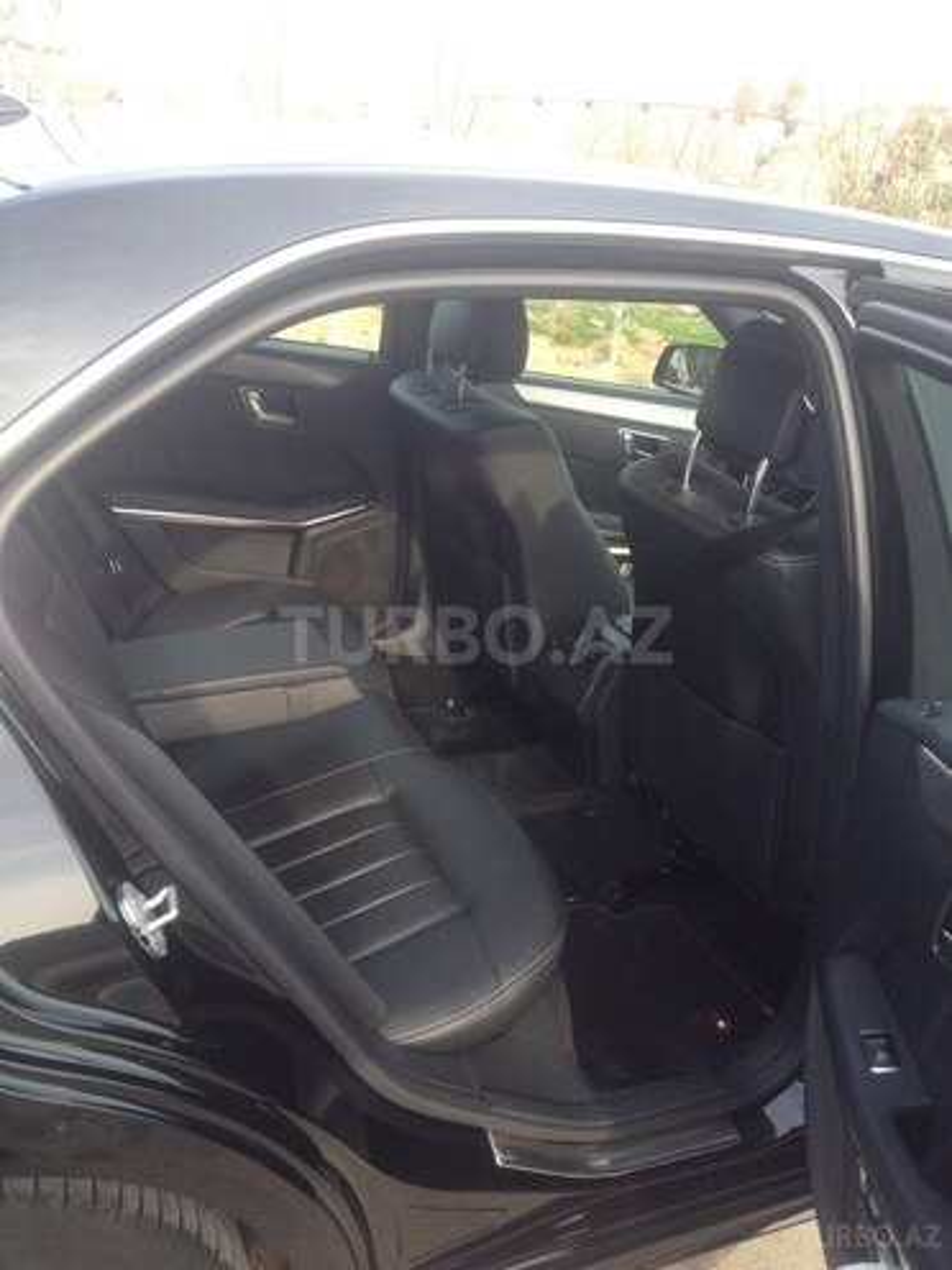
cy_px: 635
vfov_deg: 52.6
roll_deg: -10.5
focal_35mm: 35
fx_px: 1283
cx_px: 476
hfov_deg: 40.7
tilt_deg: -17.7
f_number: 2.4
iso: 50
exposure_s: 1/155
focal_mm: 4.28
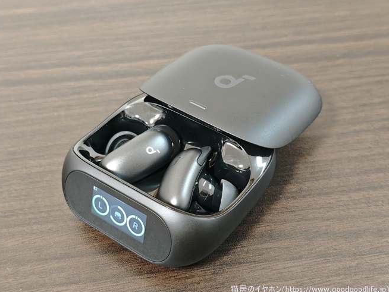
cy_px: 146
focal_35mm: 53
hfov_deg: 36.2
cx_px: 192
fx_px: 596
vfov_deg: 27.5
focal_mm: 4.94
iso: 800
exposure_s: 1/36.8
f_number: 1.5
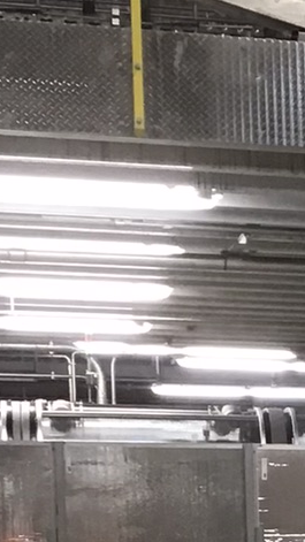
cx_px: 795
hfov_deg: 7.6
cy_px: 690
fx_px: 2113
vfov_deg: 14.1
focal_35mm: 147
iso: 50
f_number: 2.4
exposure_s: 1/30
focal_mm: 3.3
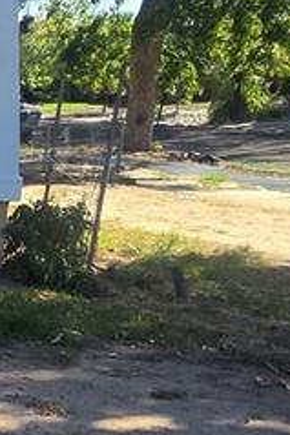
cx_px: -496
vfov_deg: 29.6
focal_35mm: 68
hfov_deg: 12.6
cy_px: 262
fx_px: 823
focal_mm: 2.2
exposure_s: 1/825
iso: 50
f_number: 2.2
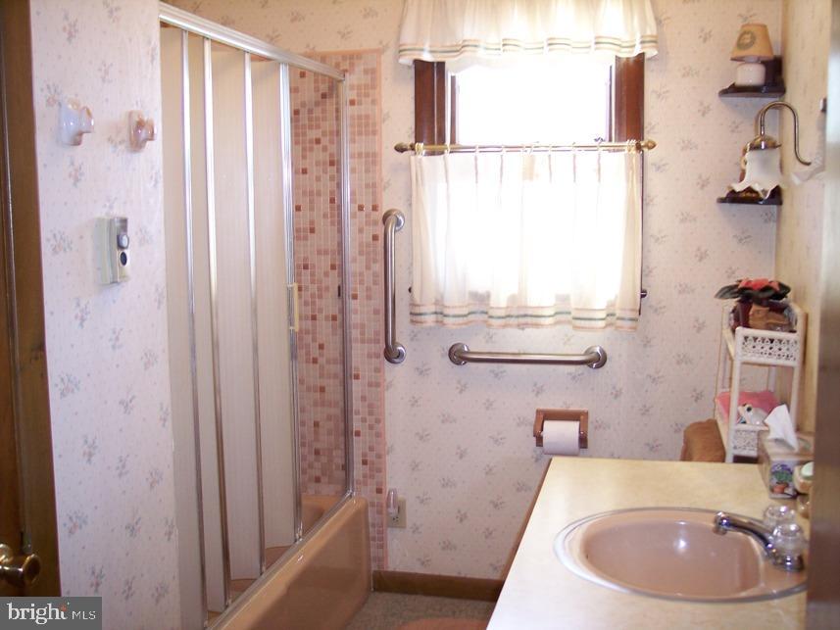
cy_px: 315
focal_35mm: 39
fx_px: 947
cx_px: 420
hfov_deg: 47.9
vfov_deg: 36.8
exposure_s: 1/20
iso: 140
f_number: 2.8
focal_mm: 8
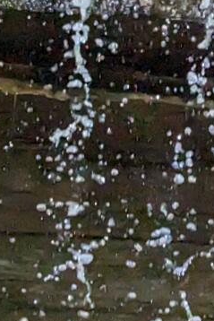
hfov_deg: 4.9
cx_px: 291
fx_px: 2485
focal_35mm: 279
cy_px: -254
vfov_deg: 7.2
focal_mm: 6.81
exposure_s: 1/974
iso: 1006
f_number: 1.85
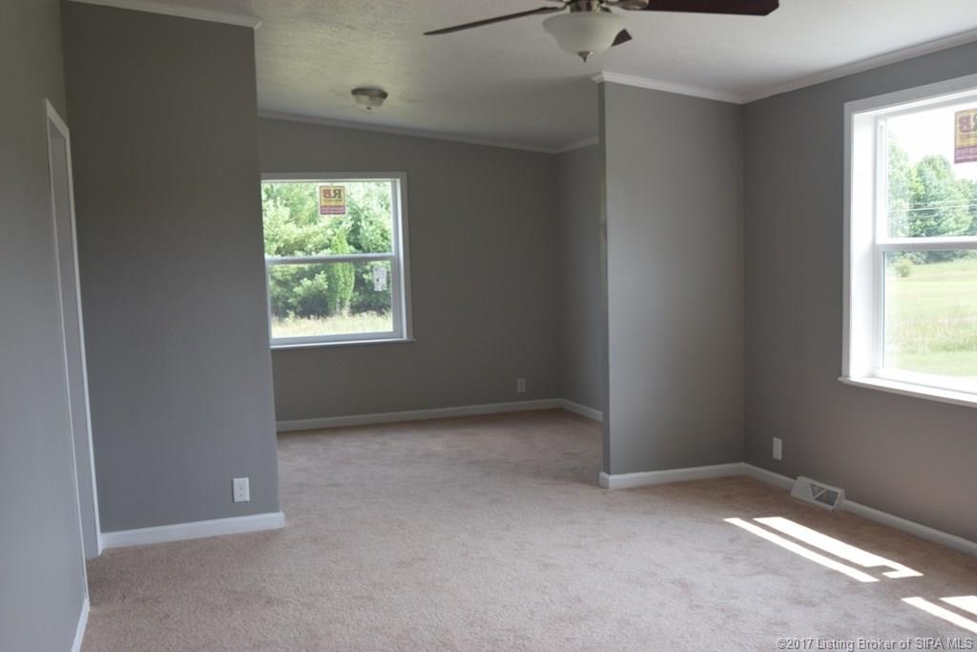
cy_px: 326
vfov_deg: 36.9
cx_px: 488
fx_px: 977
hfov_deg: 53.1
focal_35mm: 36
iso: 400
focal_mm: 24
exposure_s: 1/100
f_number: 5
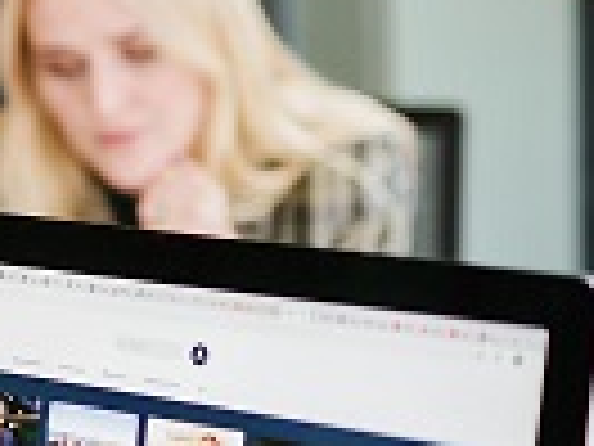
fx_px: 2917
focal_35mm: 170
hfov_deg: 11.1
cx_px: -356
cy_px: 212
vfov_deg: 8.7
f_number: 2
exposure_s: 1/200
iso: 500
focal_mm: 50
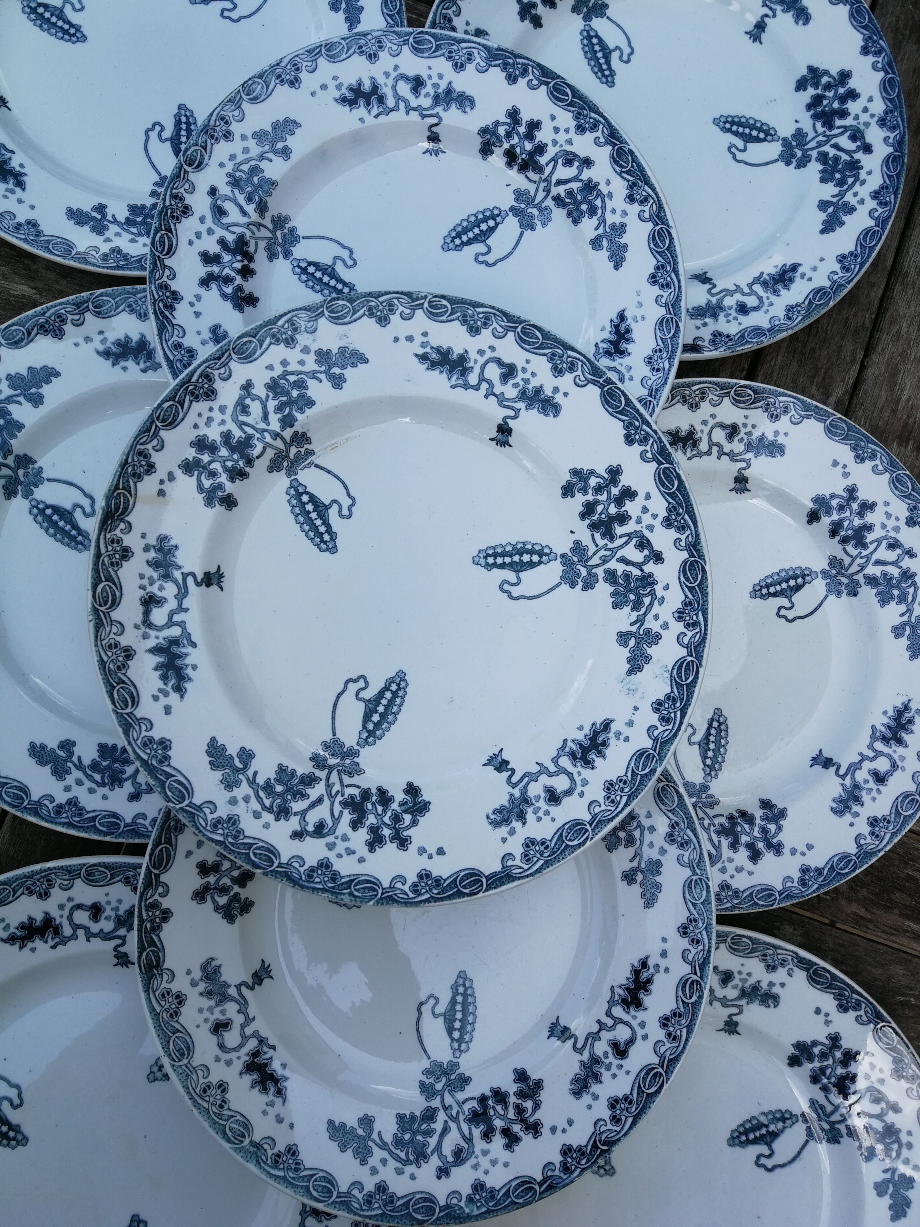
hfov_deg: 51.4
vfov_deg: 65.3
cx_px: 460
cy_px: 614
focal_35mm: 27
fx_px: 957
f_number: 2.2
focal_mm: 3.95
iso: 50
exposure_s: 1/408
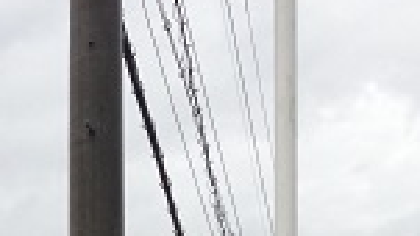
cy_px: 619
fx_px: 1593
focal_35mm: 143
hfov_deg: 14.5
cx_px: -86
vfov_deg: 7.7
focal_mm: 4.13
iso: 50
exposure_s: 1/276
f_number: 2.4
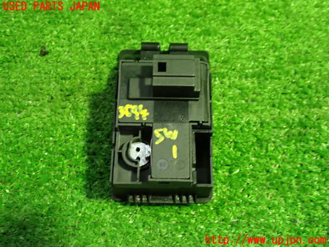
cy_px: 124
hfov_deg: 42.9
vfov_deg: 32.9
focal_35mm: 44
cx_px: 164
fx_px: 418
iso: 800
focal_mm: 7.84
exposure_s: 1/40
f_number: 2.9
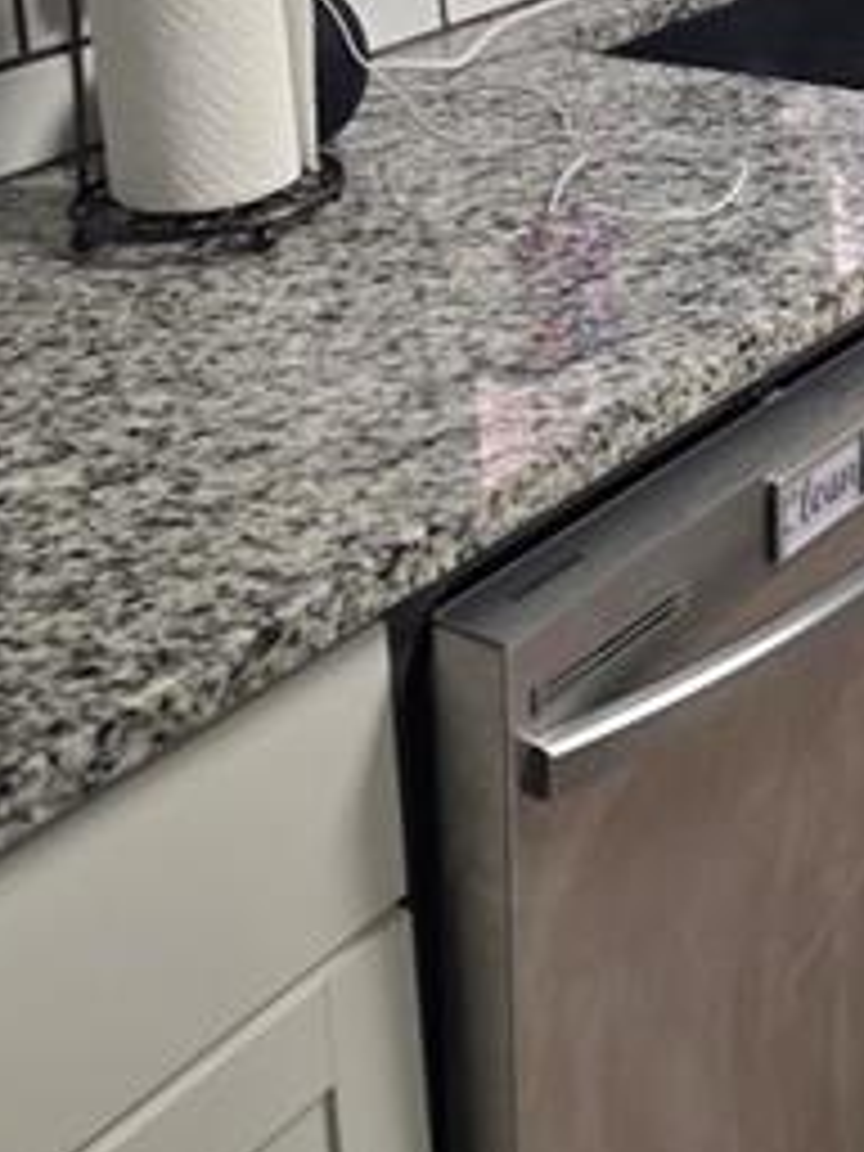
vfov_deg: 26.0
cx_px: 1026
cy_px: -112
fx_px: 2296
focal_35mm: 69
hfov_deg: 20.0
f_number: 1.7
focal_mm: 6.3
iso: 125
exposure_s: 1/120
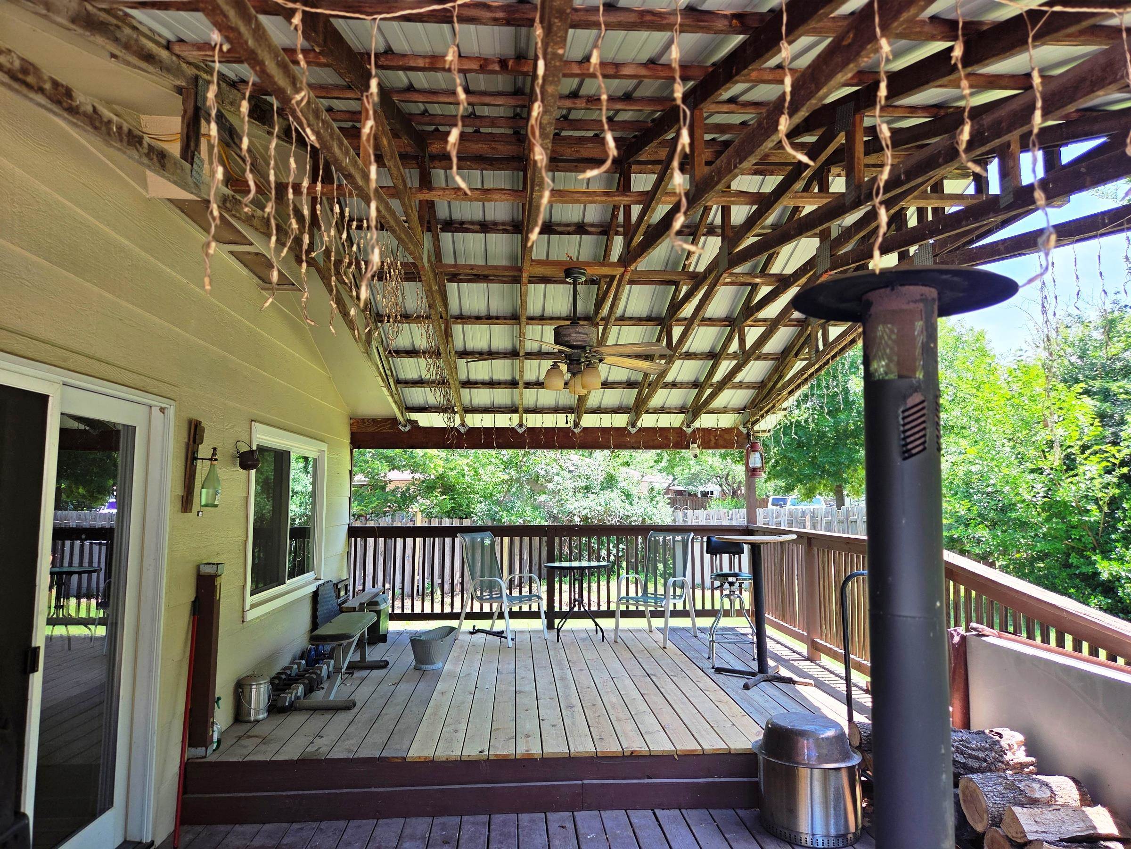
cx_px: 566
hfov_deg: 73.9
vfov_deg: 58.9
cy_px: 424
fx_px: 751
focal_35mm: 23
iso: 80
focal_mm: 5.4
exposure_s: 1/624
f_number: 1.8
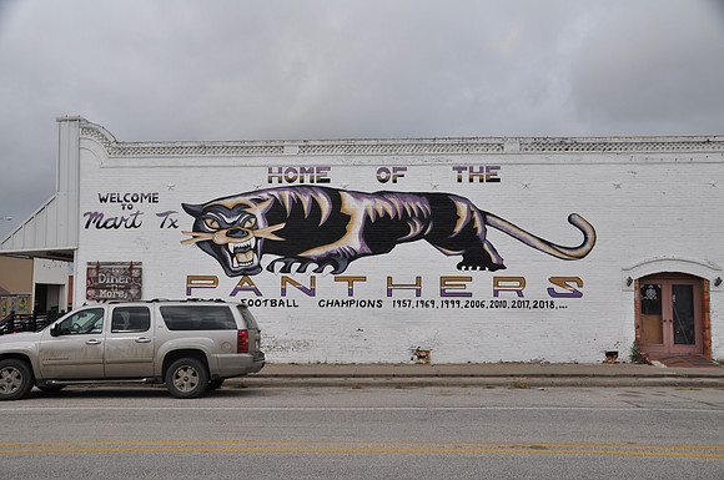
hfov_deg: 53.2
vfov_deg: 36.8
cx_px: 362
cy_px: 240
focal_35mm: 36
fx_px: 723
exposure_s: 1/200
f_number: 7.1
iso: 200
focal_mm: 24
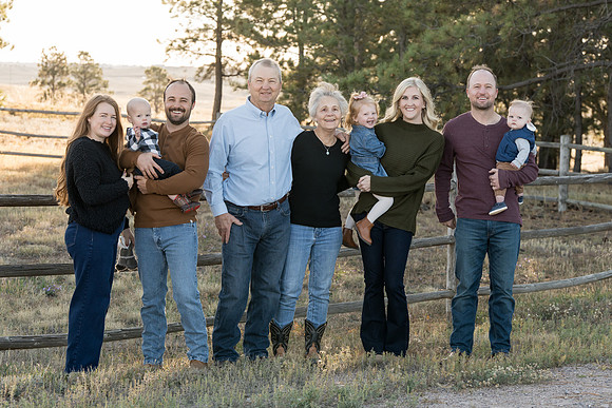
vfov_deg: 13.4
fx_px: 1734
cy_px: 204
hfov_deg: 20.0
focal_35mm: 102
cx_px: 306
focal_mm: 102
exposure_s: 1/320
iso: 1000
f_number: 7.1
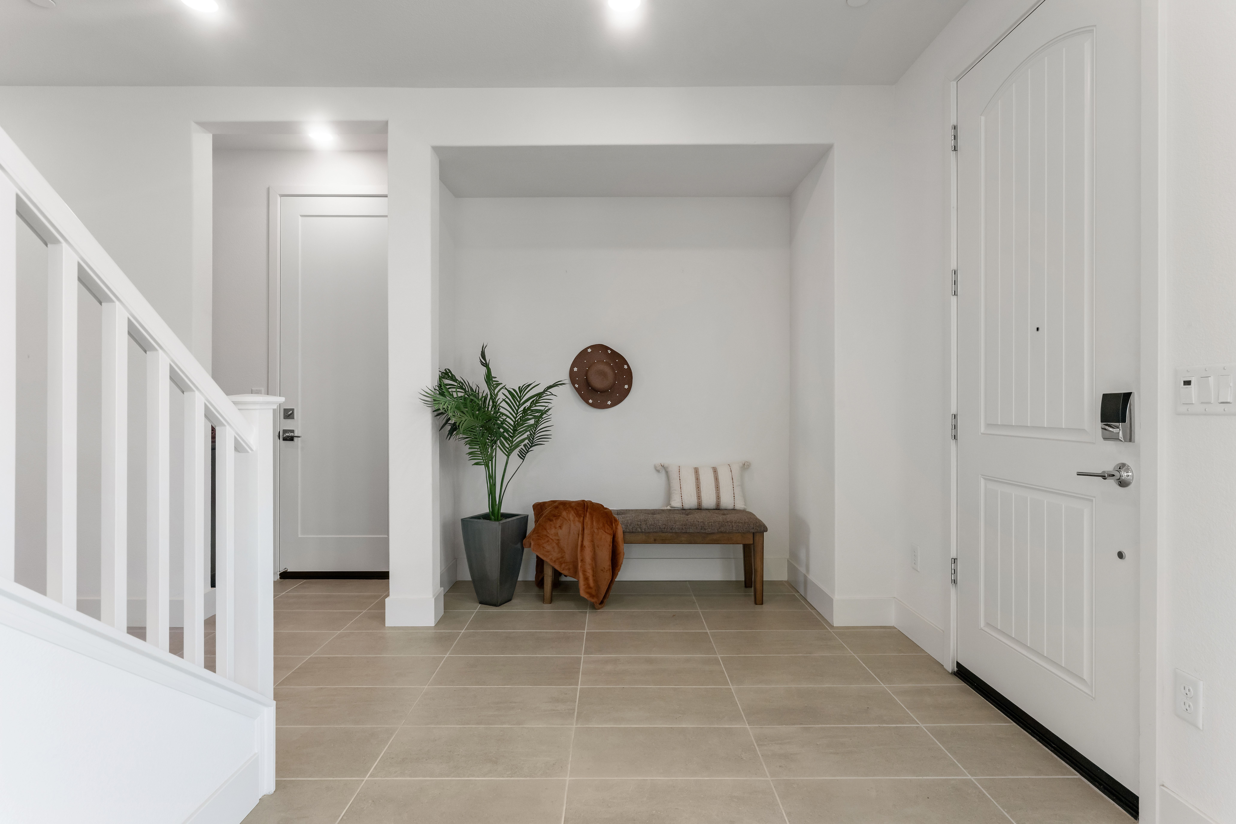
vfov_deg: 67.4
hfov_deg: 90.0
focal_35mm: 18
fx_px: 618
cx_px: 618
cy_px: 412
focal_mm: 18
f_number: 9
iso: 400
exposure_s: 1/40
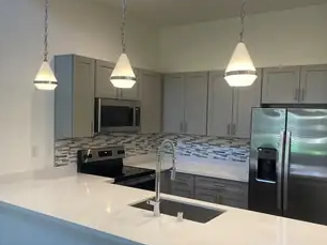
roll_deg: -0.9
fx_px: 321
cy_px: 124
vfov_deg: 41.7
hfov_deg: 53.9
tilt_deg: -3.7
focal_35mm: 34
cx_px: 182
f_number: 1.6
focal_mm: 4.2
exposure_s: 1/120
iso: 80
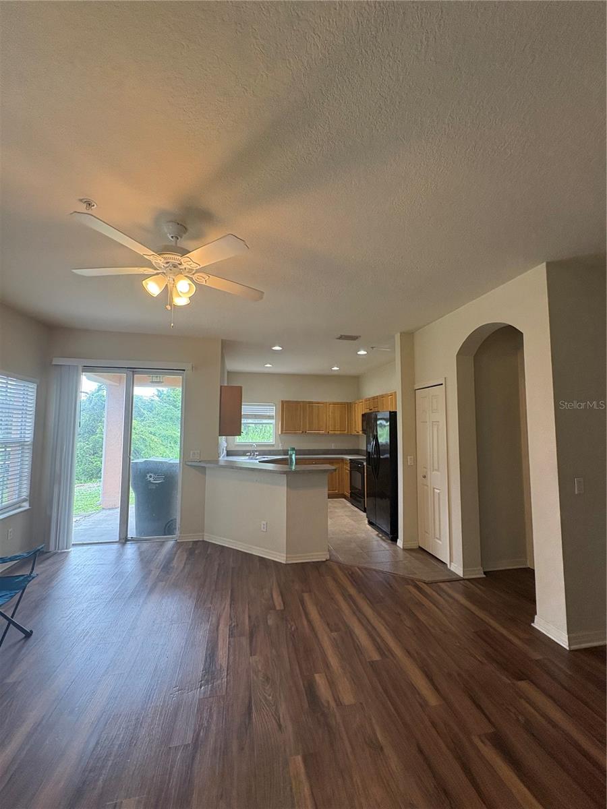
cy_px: 404
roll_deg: -0.5
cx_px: 304
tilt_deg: +4.7
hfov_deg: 85.7
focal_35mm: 14
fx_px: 327
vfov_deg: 102.1
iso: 250
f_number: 2.2
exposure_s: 1/120
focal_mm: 2.22
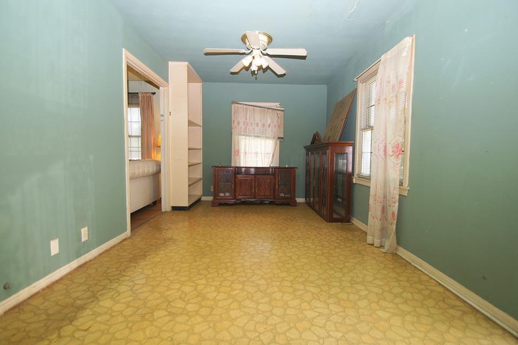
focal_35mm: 16
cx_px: 260
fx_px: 230
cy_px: 165
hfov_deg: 96.7
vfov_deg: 73.7
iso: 320
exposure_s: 1/60
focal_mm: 10
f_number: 3.5
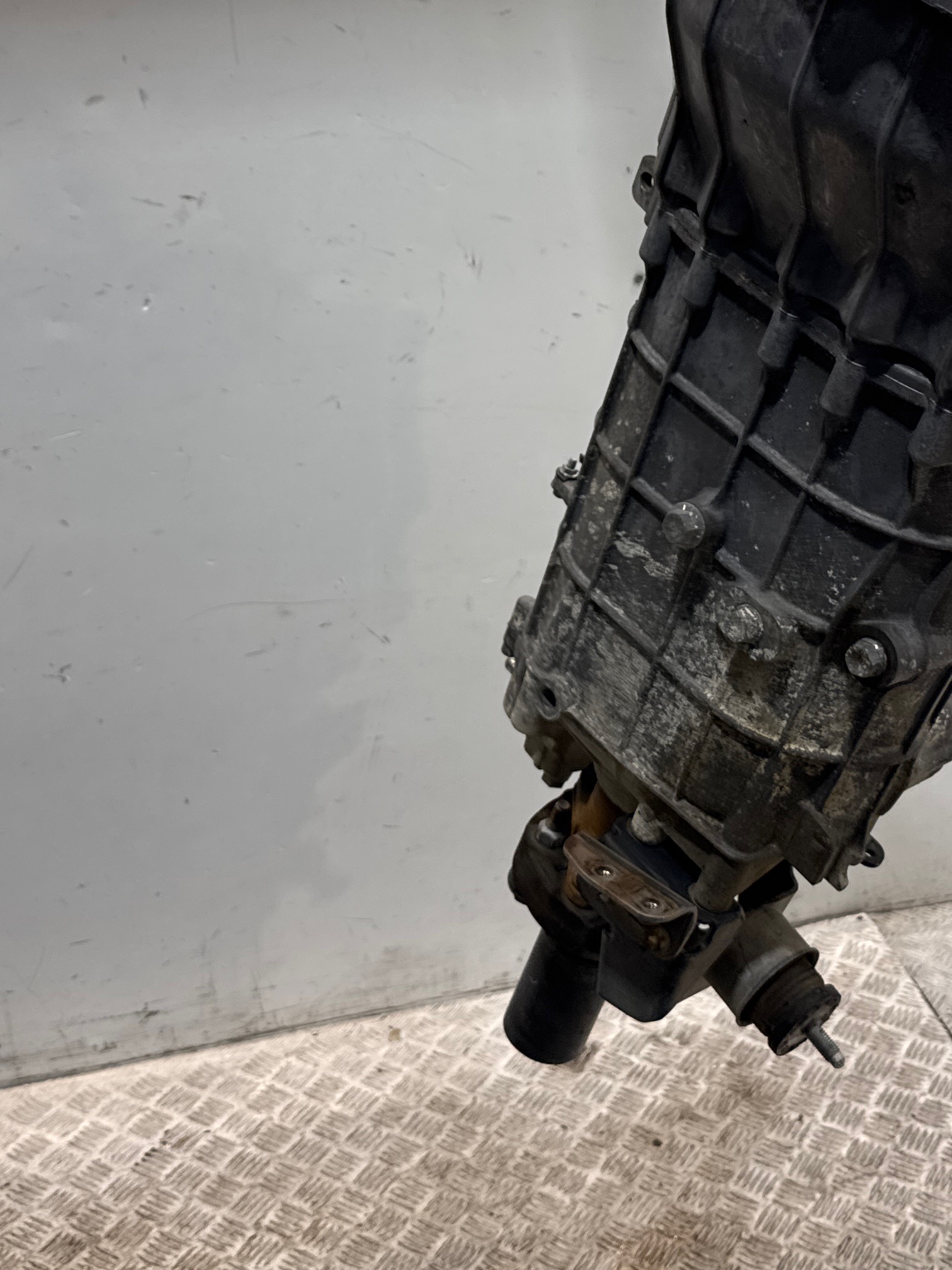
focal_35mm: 48
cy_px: 401
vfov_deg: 39.1
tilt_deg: -19.1
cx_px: 622
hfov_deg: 30.1
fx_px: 1760
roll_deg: +1.5
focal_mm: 6.76
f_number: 1.78
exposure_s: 1/100
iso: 64
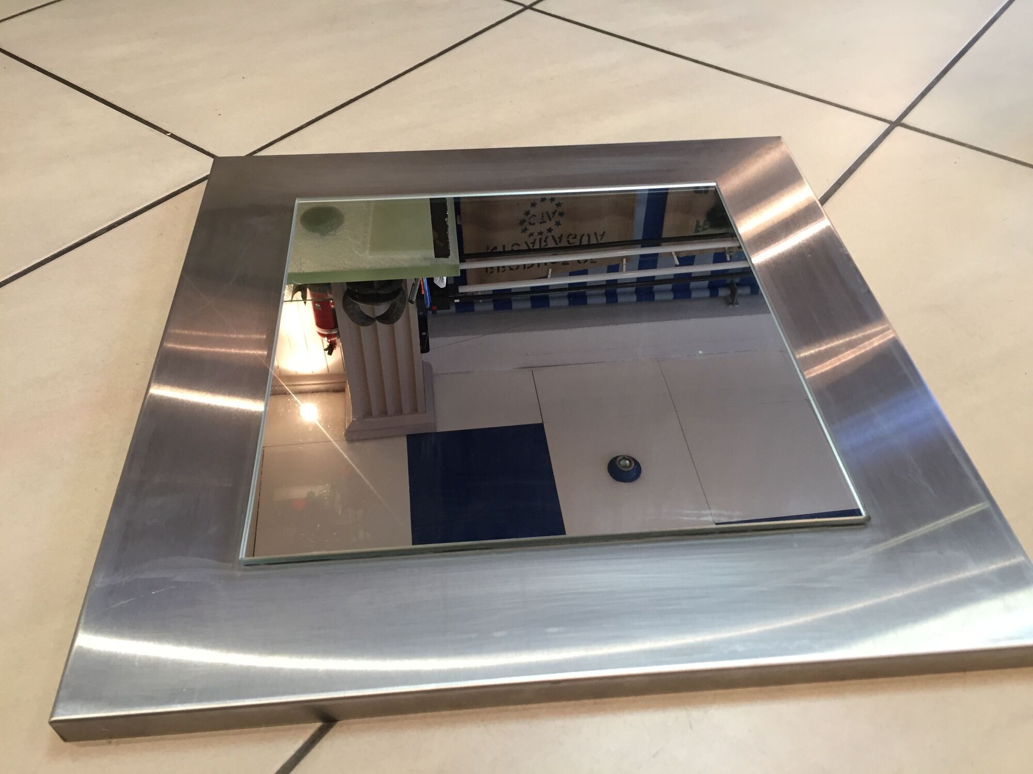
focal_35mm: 29
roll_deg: +0.4
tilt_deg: -43.0
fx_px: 865
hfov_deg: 61.7
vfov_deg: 48.2
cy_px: 387
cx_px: 516
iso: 125
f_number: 2.2
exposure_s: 1/33
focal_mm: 4.15
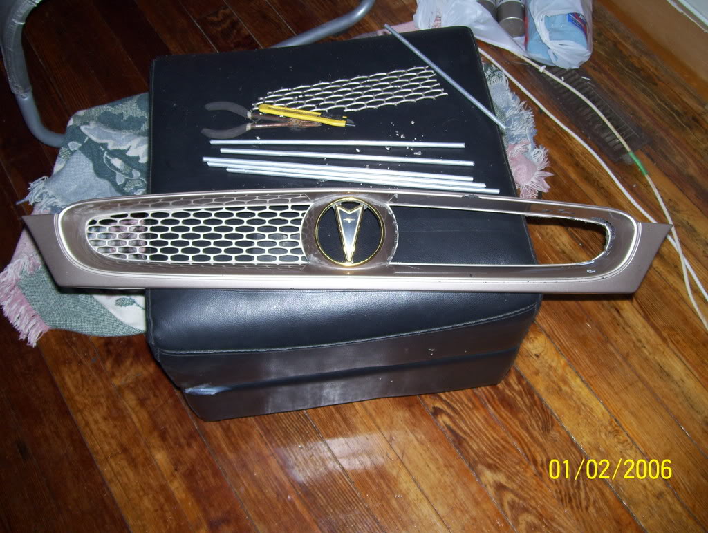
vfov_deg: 39.7
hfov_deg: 51.3
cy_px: 266
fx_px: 737
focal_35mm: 36
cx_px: 354
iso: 80
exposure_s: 1/60
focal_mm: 6
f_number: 2.7
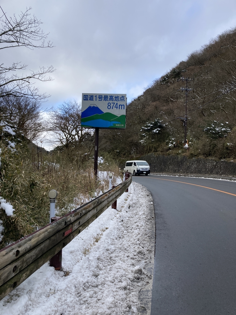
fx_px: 255
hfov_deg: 49.7
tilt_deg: +3.8
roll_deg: -0.6
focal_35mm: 28
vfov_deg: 63.4
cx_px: 118
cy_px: 158
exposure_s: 1/750
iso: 20
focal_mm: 3.99
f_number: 1.8
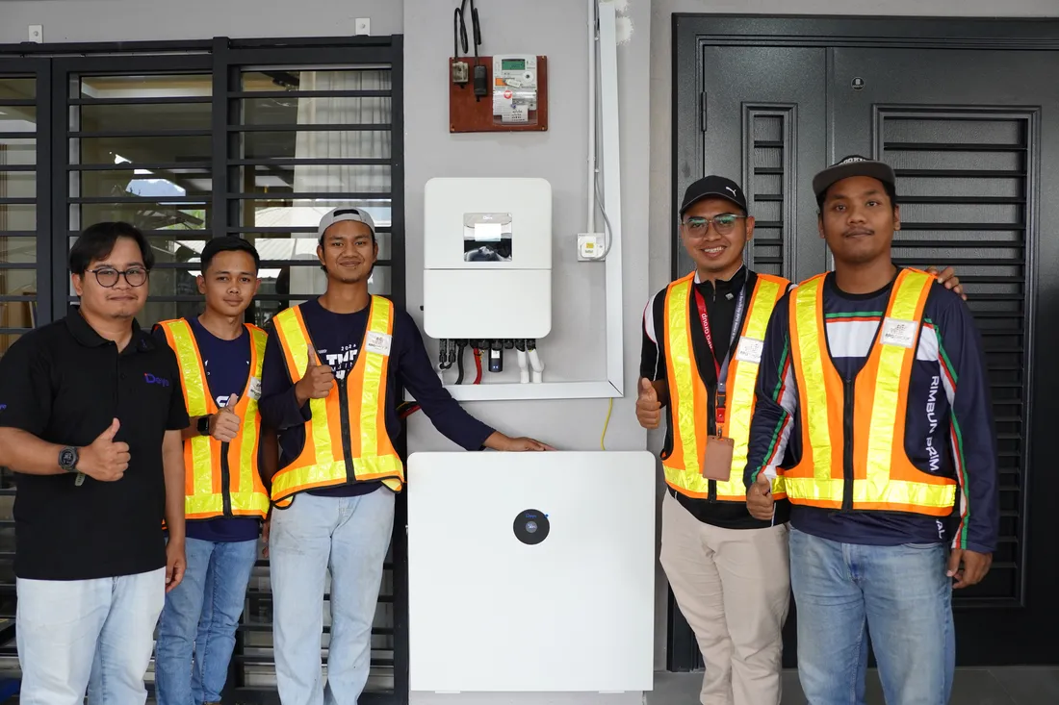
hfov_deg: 56.6
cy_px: 352
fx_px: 984
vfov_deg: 39.5
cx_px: 530
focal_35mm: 33
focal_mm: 22.3
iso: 400
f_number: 2.8
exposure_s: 1/320
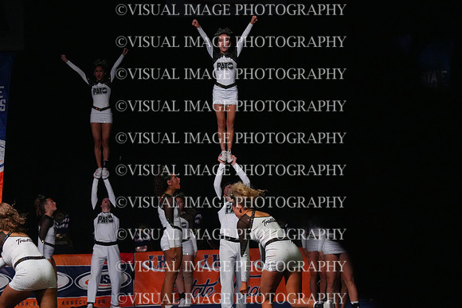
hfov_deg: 12.8
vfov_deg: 8.6
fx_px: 2054
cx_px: 231
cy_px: 154
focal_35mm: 160
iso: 16000
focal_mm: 160
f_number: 5.6
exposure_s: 1/1250
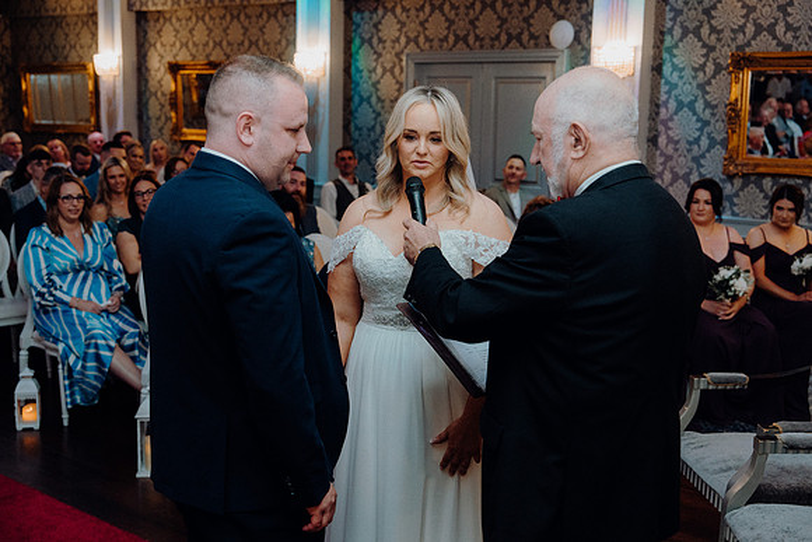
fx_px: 970
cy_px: 271
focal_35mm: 43
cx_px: 406
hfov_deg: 45.4
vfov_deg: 31.2
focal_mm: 43
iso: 2500
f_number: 3.5
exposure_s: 1/160
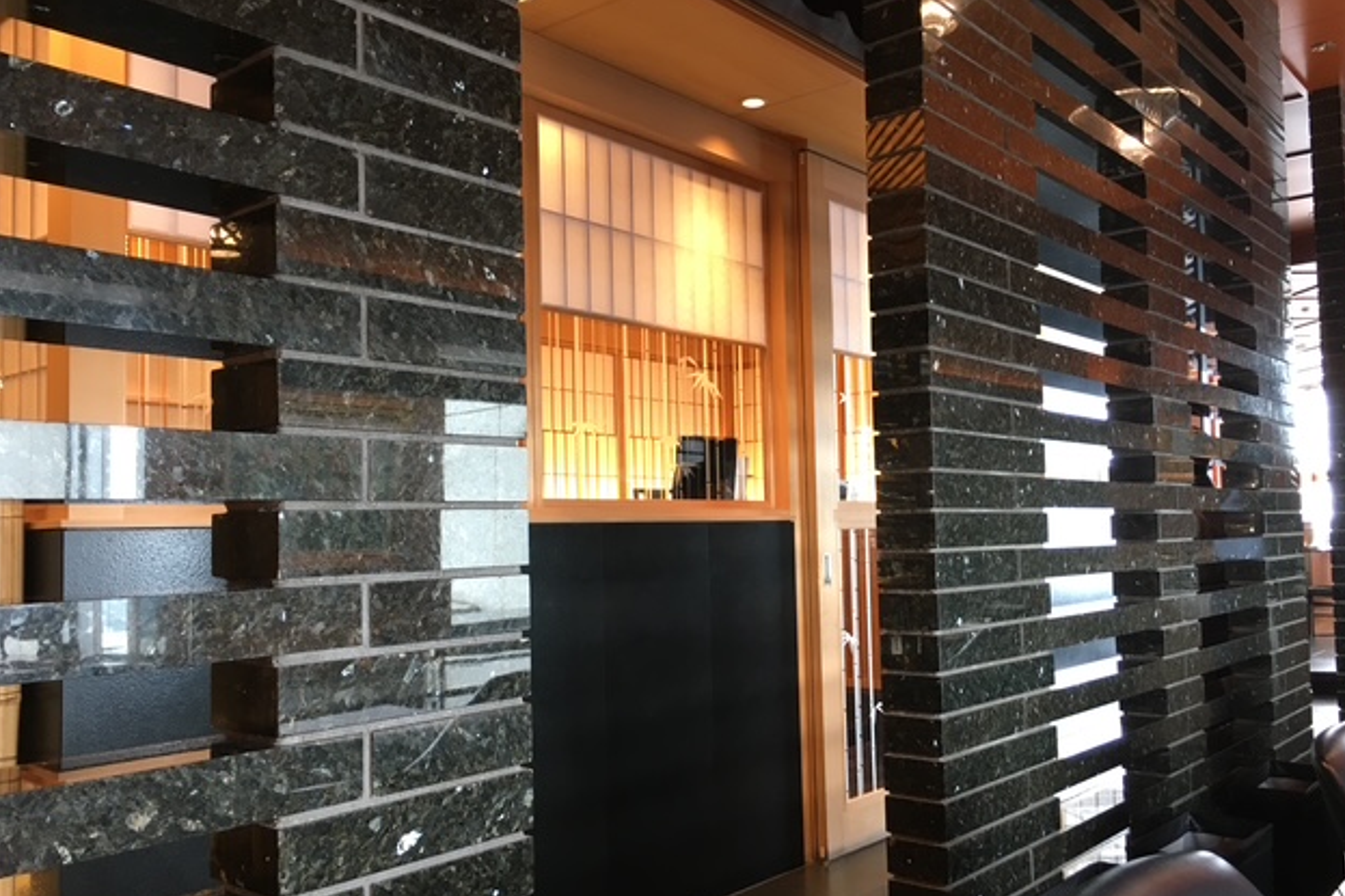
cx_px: 687
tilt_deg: +2.8
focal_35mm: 31
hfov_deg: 60.3
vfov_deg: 42.3
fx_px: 1158
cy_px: 475
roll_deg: +1.1
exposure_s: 1/30
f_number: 2.2
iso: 64
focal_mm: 4.15
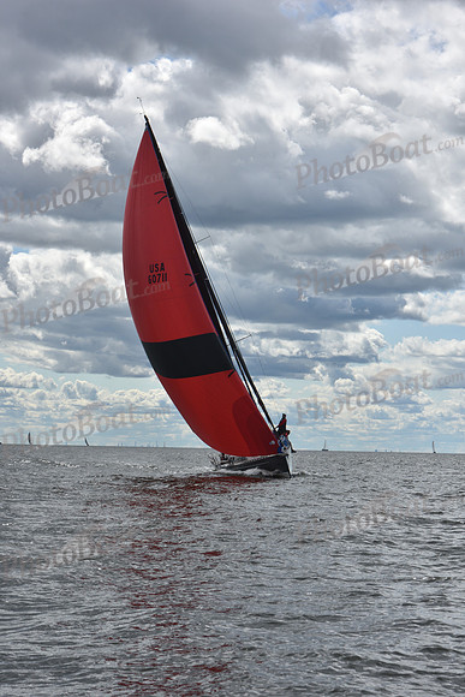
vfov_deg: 23.6
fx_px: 1665
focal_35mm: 86
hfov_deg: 15.9
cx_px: 232
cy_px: 348
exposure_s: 1/1000
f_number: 10
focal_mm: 86
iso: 250
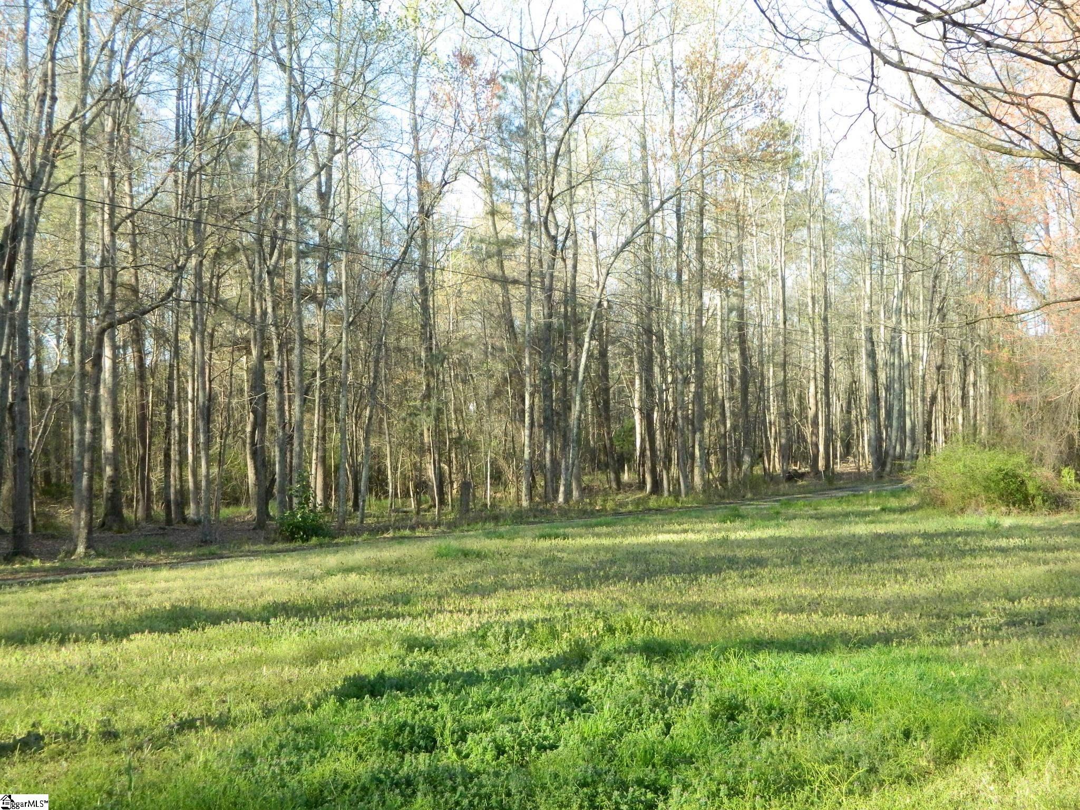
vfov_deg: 35.1
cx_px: 540
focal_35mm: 41
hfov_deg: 45.8
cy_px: 405
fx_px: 1279
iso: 320
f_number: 3.5
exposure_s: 1/320
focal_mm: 7.3
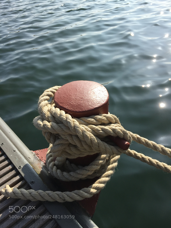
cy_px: 114
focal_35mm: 29
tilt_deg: -40.3
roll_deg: +7.4
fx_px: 191
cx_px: 86
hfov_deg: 48.2
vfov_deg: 61.7
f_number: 2.2
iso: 32
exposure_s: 1/1721
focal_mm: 4.15
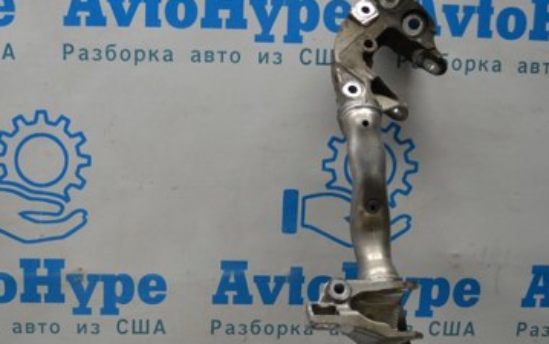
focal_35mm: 49
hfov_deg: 40.3
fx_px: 734
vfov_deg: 26.0
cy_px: 269
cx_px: 165
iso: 1100
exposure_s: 1/500
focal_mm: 18
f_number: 3.5
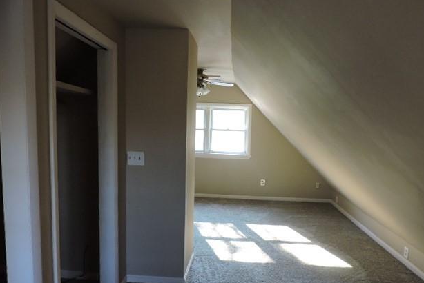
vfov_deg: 49.5
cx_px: 218
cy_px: 159
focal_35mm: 26
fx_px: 306
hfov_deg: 69.4
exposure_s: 1/25
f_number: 3
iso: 400
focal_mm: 4.3
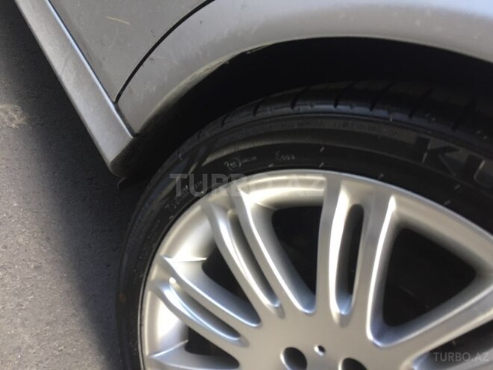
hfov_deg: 61.7
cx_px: 246
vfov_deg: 48.2
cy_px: 185
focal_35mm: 29
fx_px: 413
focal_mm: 4.15
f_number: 2.2
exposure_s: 1/33
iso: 32
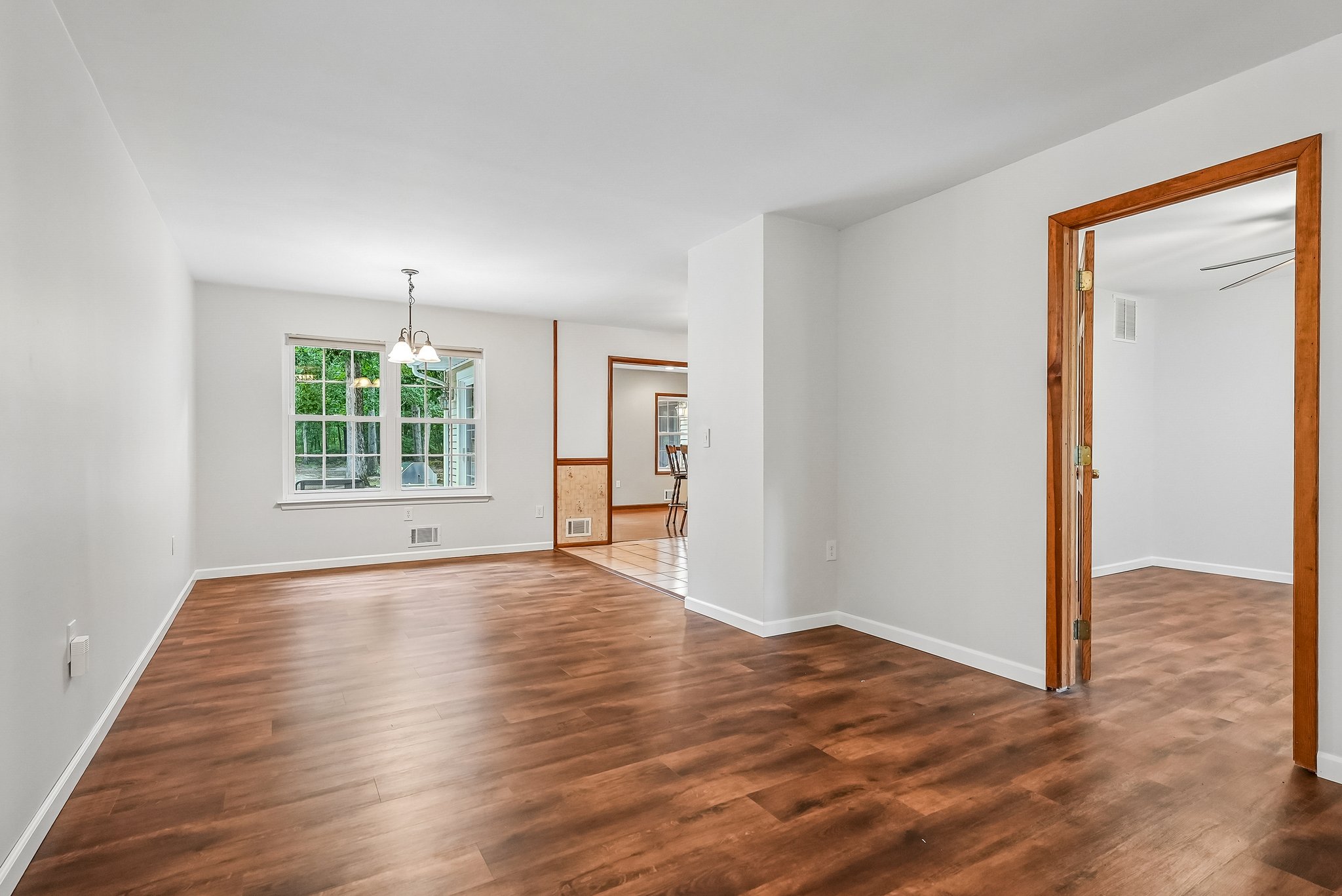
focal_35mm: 17
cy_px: 448
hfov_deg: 91.9
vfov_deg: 69.2
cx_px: 671
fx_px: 649
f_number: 7.1
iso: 1600
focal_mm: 17.4
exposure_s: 1/30
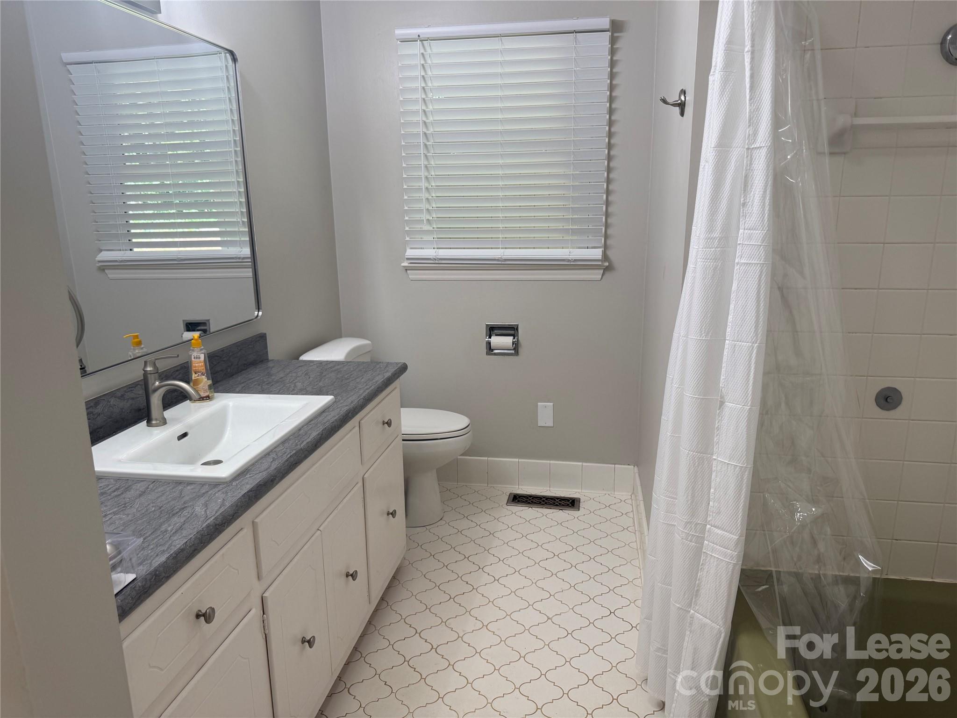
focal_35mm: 24
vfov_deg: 56.8
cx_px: 478
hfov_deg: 71.6
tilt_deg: -12.6
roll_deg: +0.7
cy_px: 359
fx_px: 664
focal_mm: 6.76
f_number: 1.78
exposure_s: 1/120
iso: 100
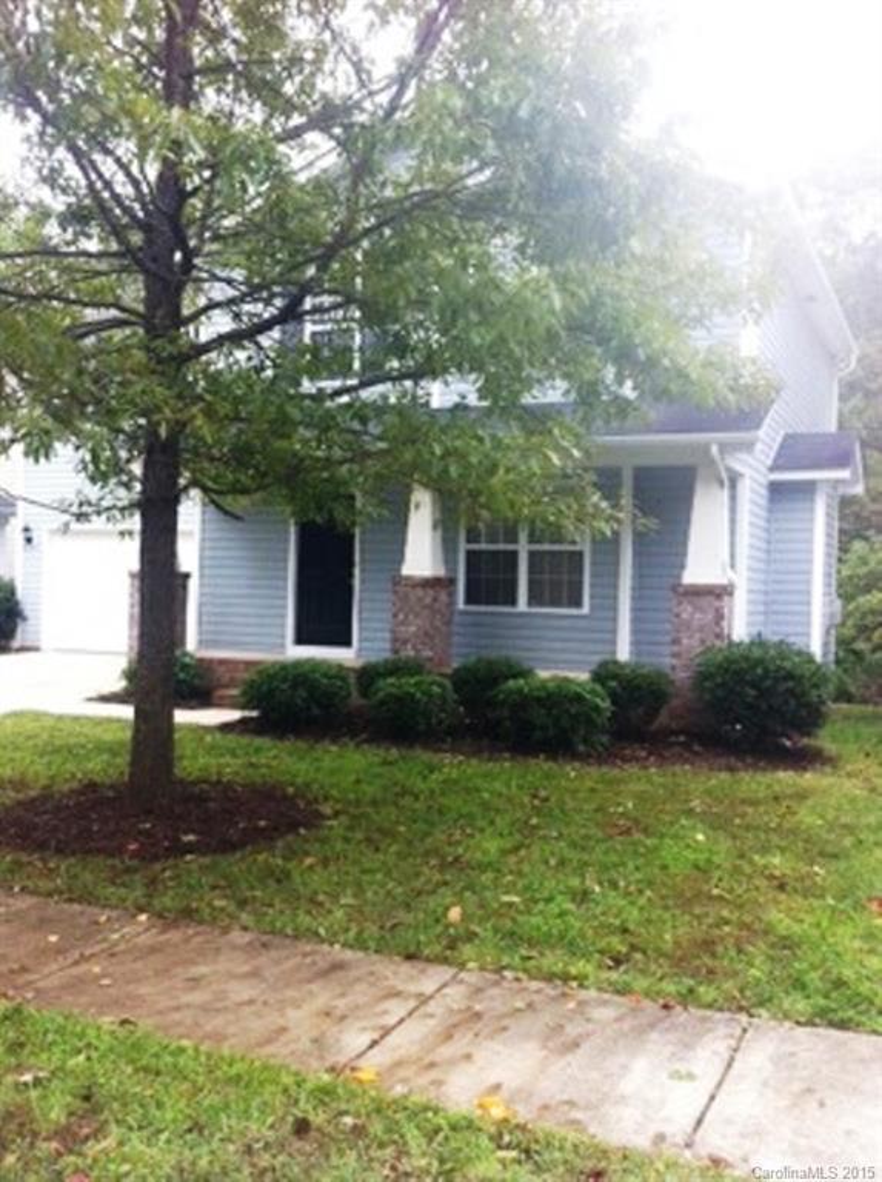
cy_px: 591
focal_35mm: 35
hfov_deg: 40.6
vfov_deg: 52.7
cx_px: 441
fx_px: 1193
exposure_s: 1/120
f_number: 2.8
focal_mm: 3.85
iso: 125
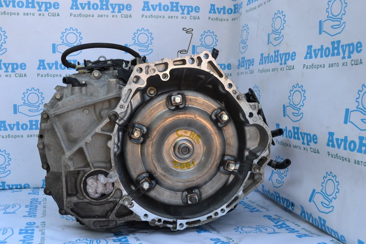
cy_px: 122
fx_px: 397
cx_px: 183
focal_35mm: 39
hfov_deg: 49.5
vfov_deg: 34.2
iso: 360
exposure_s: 1/125
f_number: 5.6
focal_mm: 26
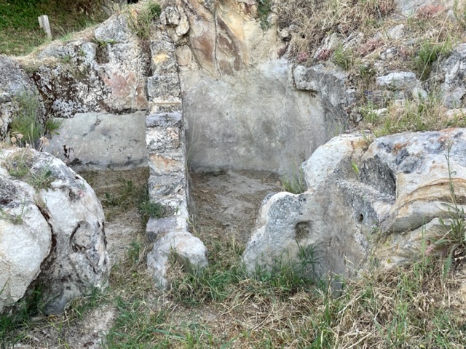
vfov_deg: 53.1
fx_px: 350
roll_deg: +1.9
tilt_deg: -15.0
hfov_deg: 67.3
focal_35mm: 26
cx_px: 233
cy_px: 174
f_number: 1.6
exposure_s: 1/136
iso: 32
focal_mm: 4.2
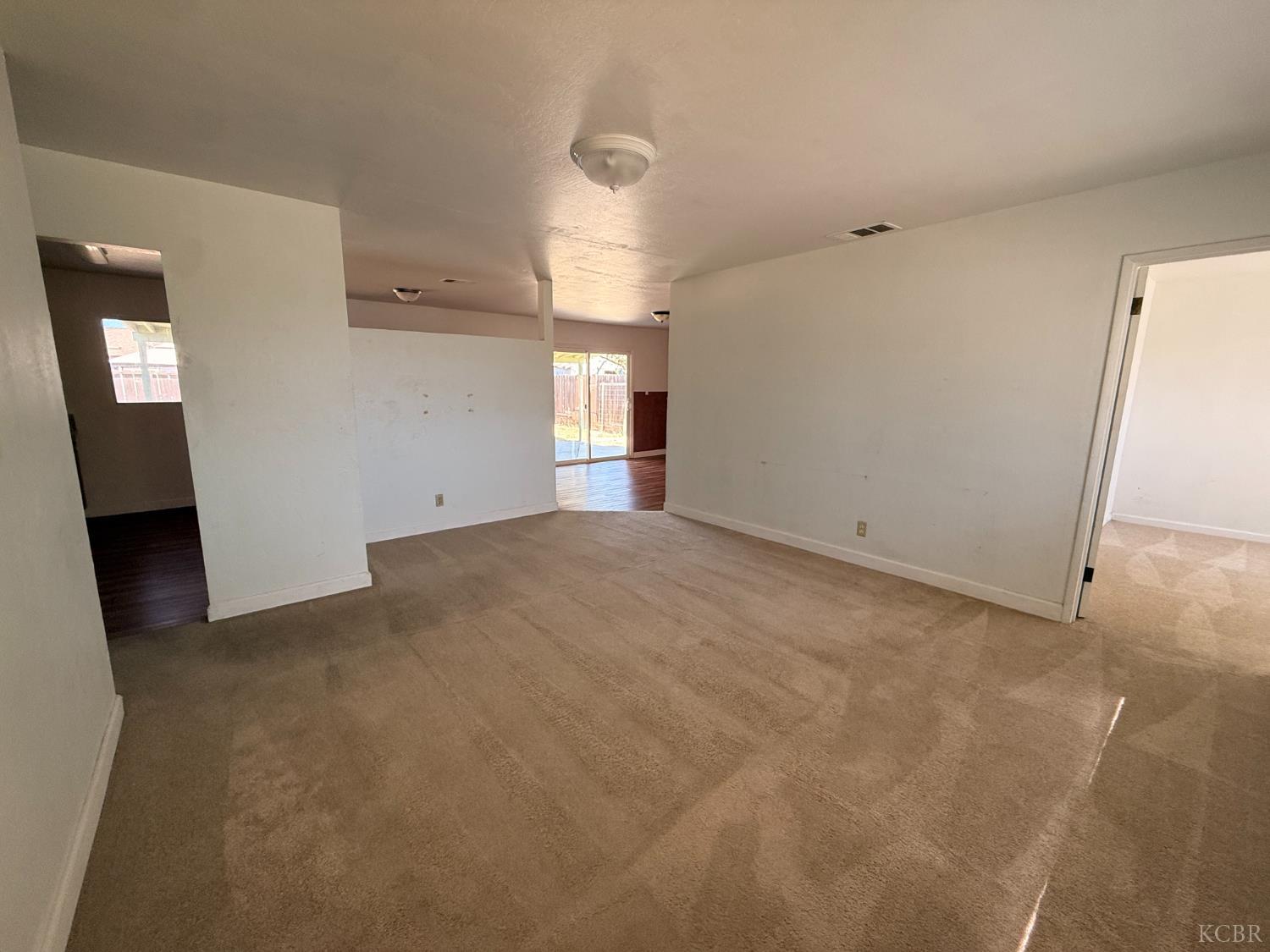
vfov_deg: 85.7
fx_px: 514
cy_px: 476
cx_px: 635
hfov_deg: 102.1
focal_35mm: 14
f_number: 2.2
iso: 160
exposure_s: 1/99
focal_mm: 2.22
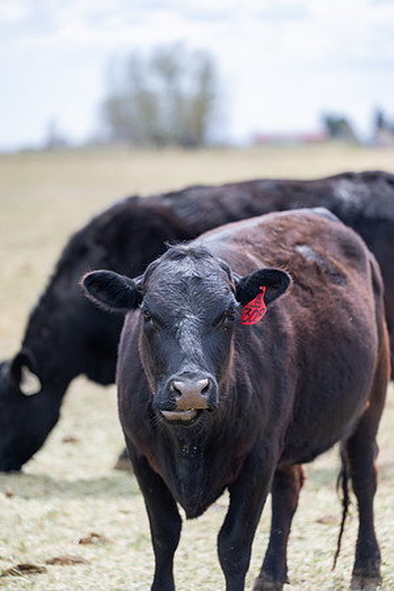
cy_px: 296
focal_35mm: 145
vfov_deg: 14.2
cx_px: 197
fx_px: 2380
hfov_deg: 9.5
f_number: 2.8
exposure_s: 1/1000
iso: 125
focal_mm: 145
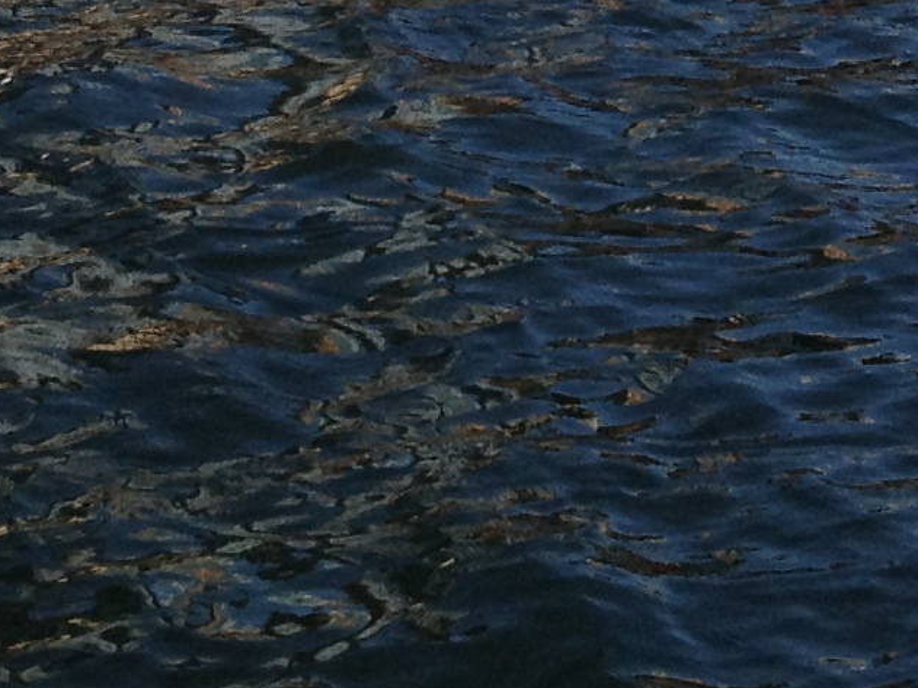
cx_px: 608
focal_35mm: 181
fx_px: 4799
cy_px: -1082
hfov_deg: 10.9
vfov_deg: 7.5
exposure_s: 1/1175
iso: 50
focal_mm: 4.28
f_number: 2.4
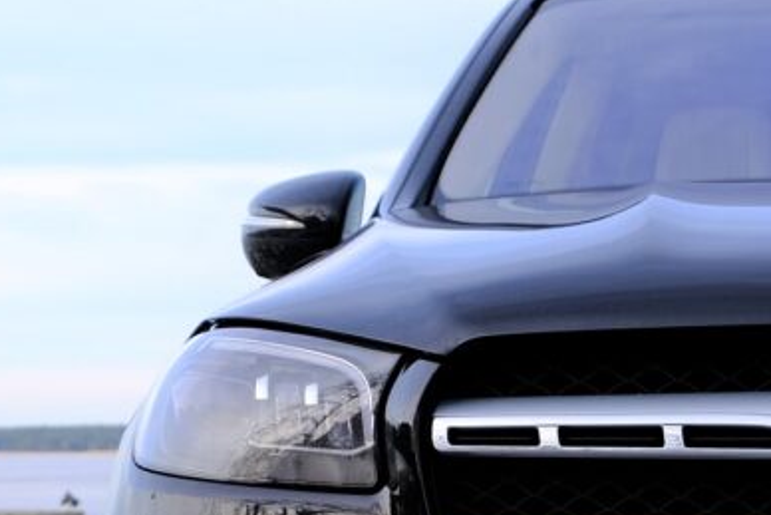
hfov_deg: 16.9
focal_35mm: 116
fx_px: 2485
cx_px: 930
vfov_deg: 11.7
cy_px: 540
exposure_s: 1/125
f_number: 5
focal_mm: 29.3
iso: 160
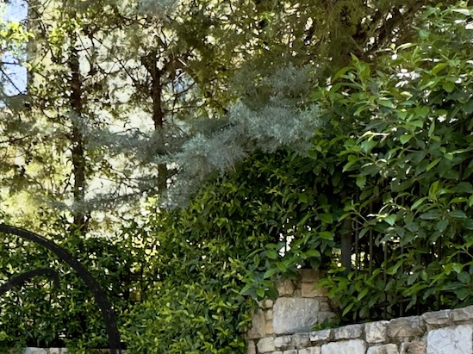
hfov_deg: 35.2
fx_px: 669
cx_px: -3
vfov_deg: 27.1
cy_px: 392
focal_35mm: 49
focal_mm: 2.22
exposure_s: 1/121
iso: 64
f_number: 2.2
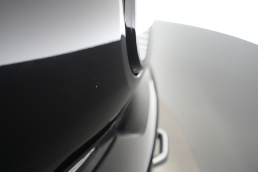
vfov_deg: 46.4
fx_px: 201
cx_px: 129
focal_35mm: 28
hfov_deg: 65.5
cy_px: 86
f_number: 5
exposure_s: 1/200
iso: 12800
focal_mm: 28
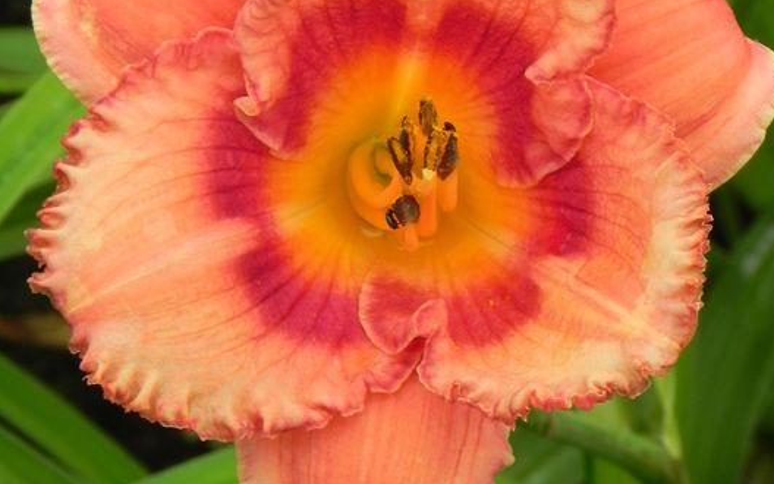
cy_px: 125
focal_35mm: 260
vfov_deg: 5.0
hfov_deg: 8.1
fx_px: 5484
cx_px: 391
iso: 160
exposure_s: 1/125
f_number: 8
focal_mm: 28.8
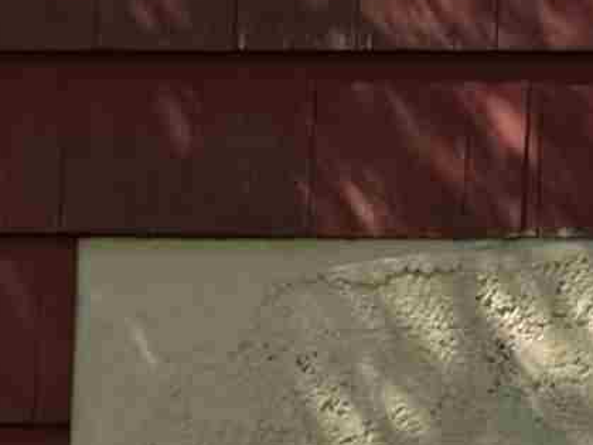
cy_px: 1519
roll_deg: +0.0
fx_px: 3014
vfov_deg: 7.1
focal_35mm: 176
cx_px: -430
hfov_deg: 10.6
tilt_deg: -9.0
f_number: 1.78
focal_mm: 6.76
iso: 80
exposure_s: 1/1653
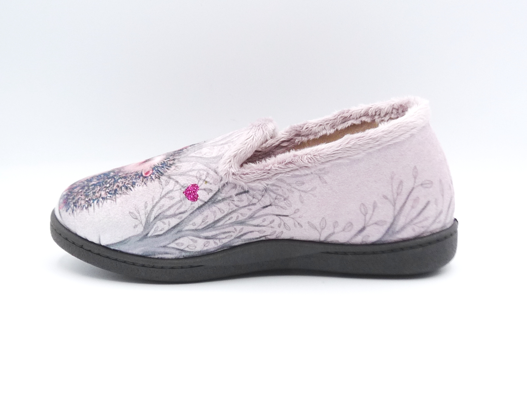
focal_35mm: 56
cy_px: 198
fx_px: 853
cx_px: 264
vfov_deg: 26.1
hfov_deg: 34.3
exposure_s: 1/160
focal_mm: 5.6
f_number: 4
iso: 100
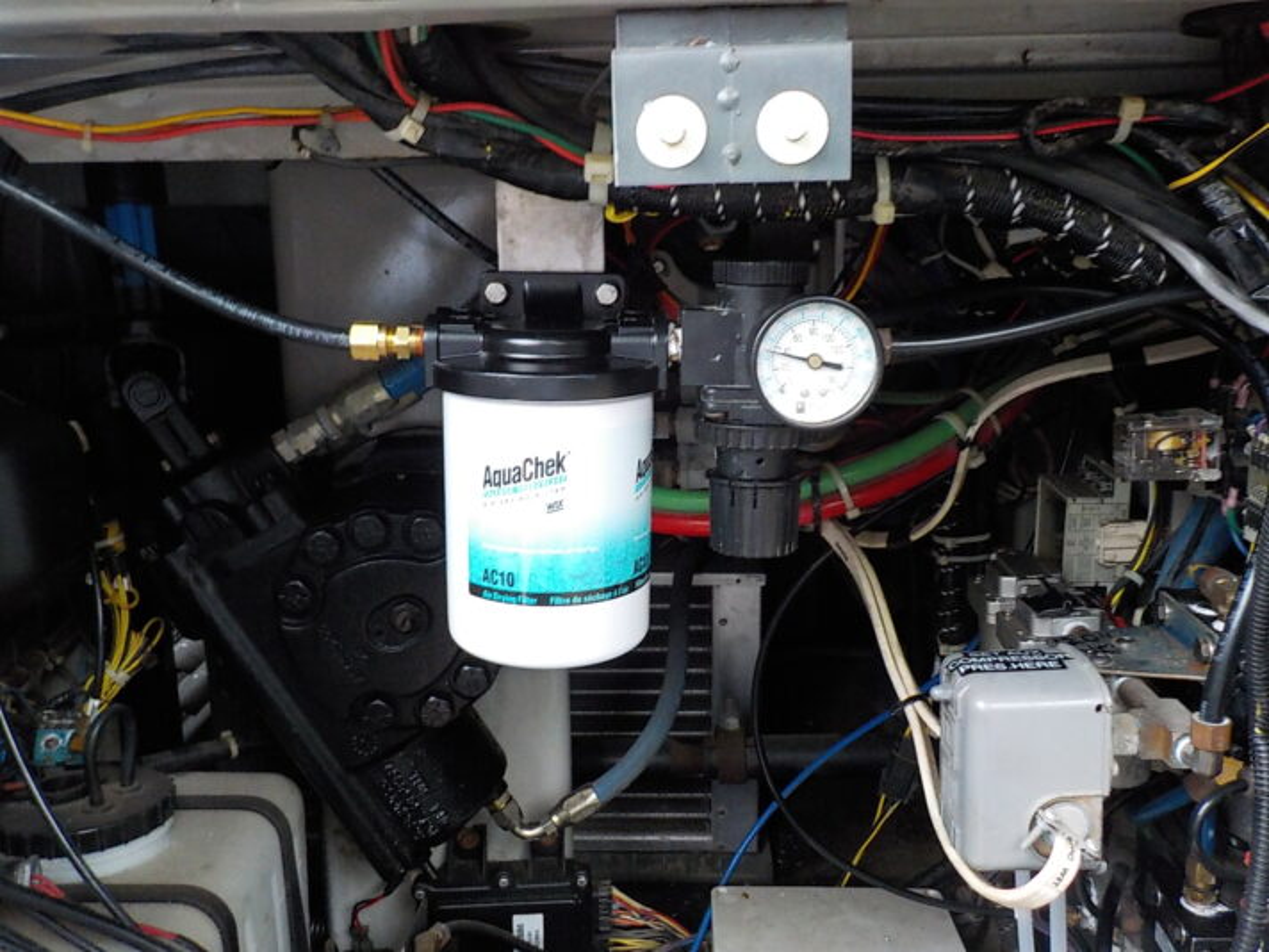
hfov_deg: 60.0
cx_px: 634
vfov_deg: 46.8
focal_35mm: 30
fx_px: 1100
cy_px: 476
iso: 500
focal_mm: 4.1
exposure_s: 1/8
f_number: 3.3
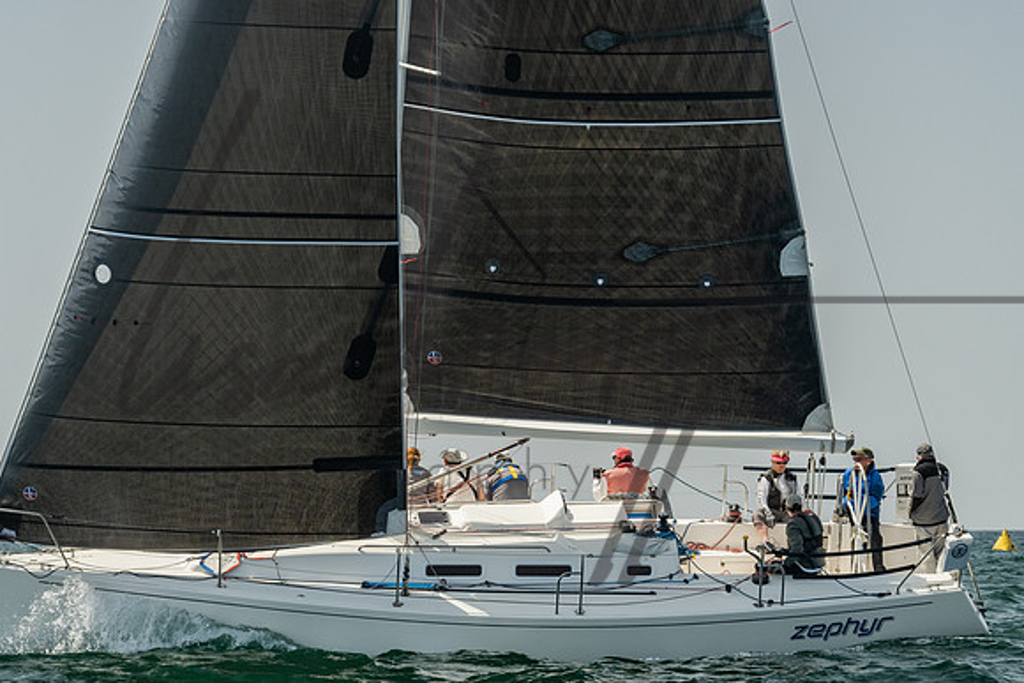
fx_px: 4299
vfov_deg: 9.1
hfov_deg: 13.6
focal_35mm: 151
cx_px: 564
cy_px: 384
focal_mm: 96
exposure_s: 1/800
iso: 320
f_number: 6.3
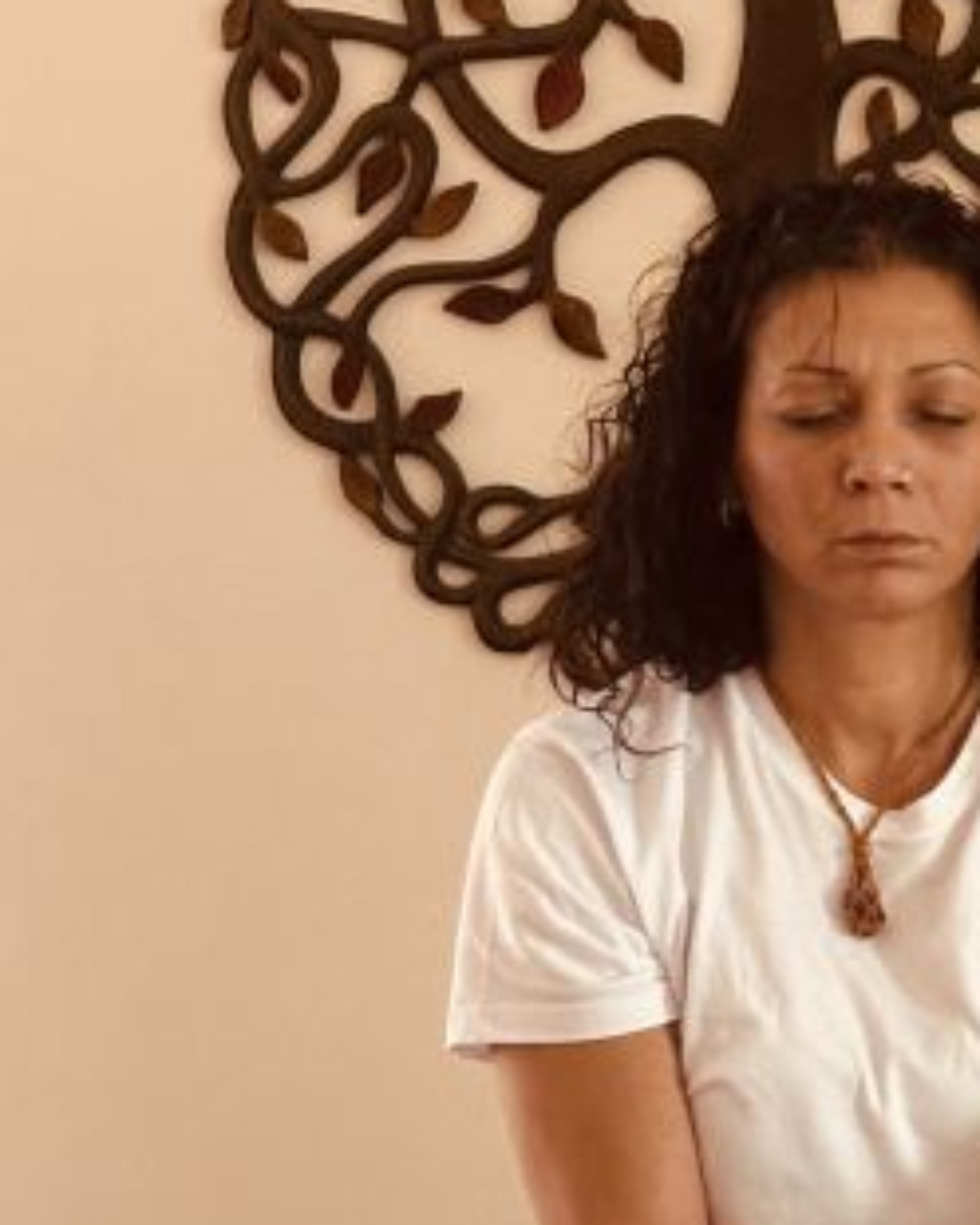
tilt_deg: -7.1
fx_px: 5620
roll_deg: -2.9
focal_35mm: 155
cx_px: 1450
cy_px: 1221
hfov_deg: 9.7
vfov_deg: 12.3
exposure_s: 1/33
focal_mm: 6.86
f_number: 1.78
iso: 160
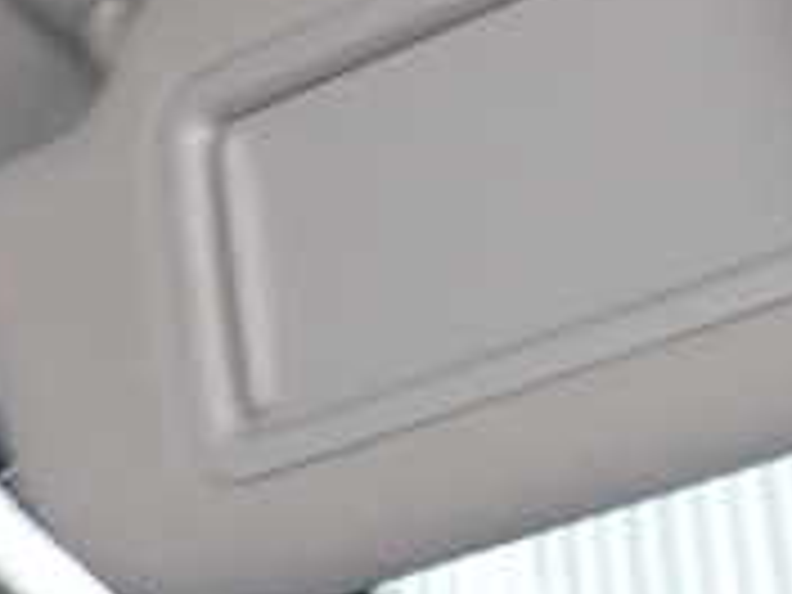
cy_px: -104
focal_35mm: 85
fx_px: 1945
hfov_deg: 21.8
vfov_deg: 16.7
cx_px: 864
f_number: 2
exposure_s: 1/30
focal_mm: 4.5
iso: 200
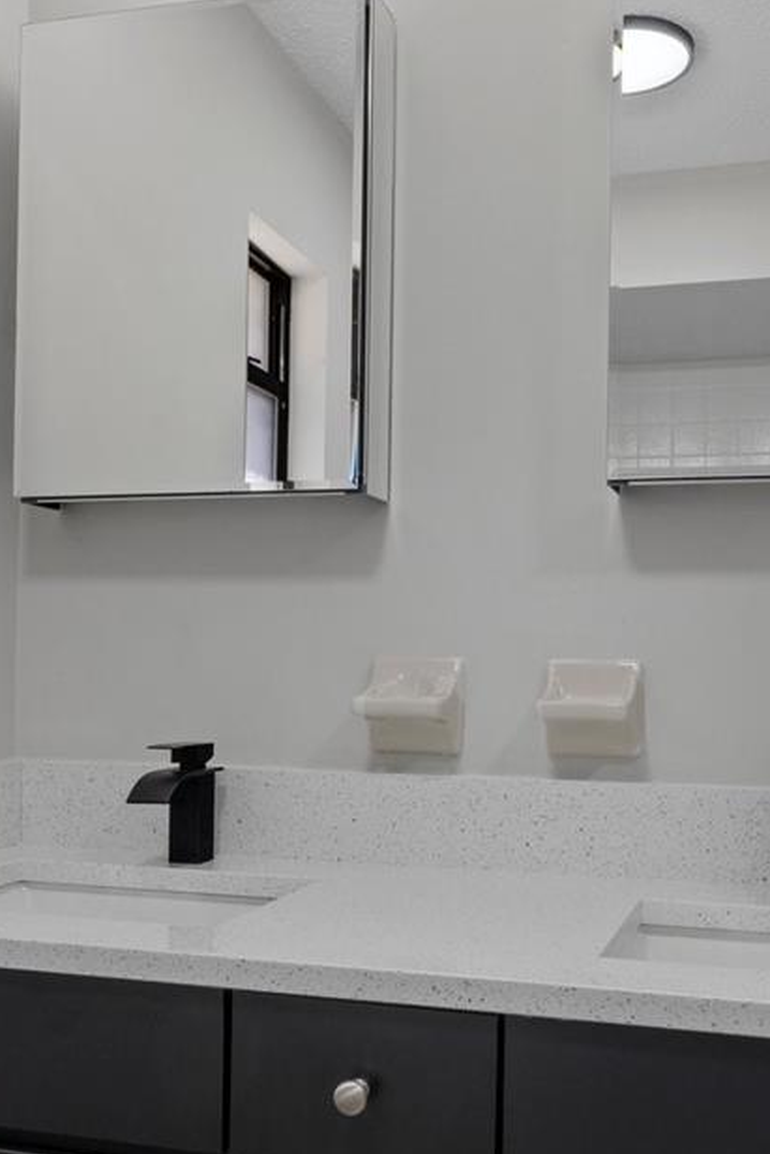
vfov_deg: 50.6
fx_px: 1218
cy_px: 639
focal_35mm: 38
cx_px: 487
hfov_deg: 34.9
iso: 320
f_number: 8
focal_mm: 13
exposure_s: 1/10
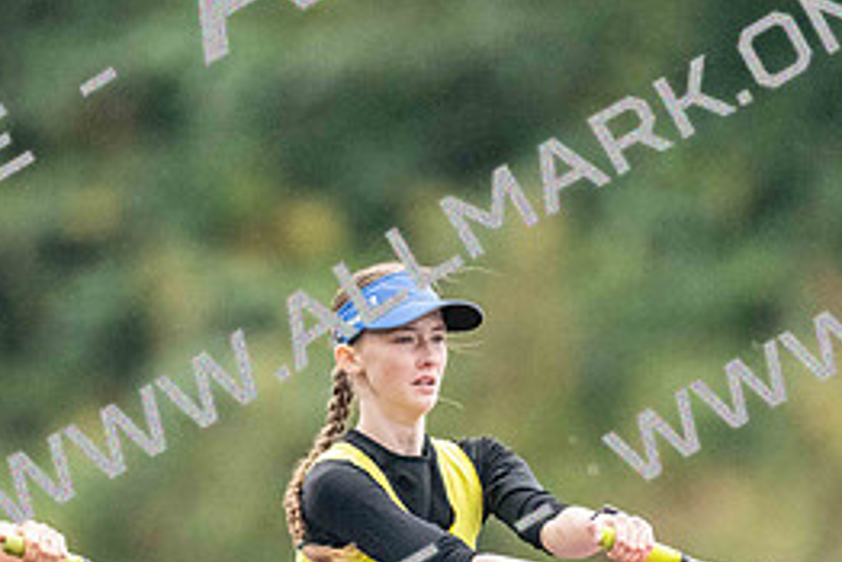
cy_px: 535
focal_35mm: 1327
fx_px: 31053
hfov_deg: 1.6
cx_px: 370
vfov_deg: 1.0
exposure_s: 1/2500
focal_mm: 600
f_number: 4
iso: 6400
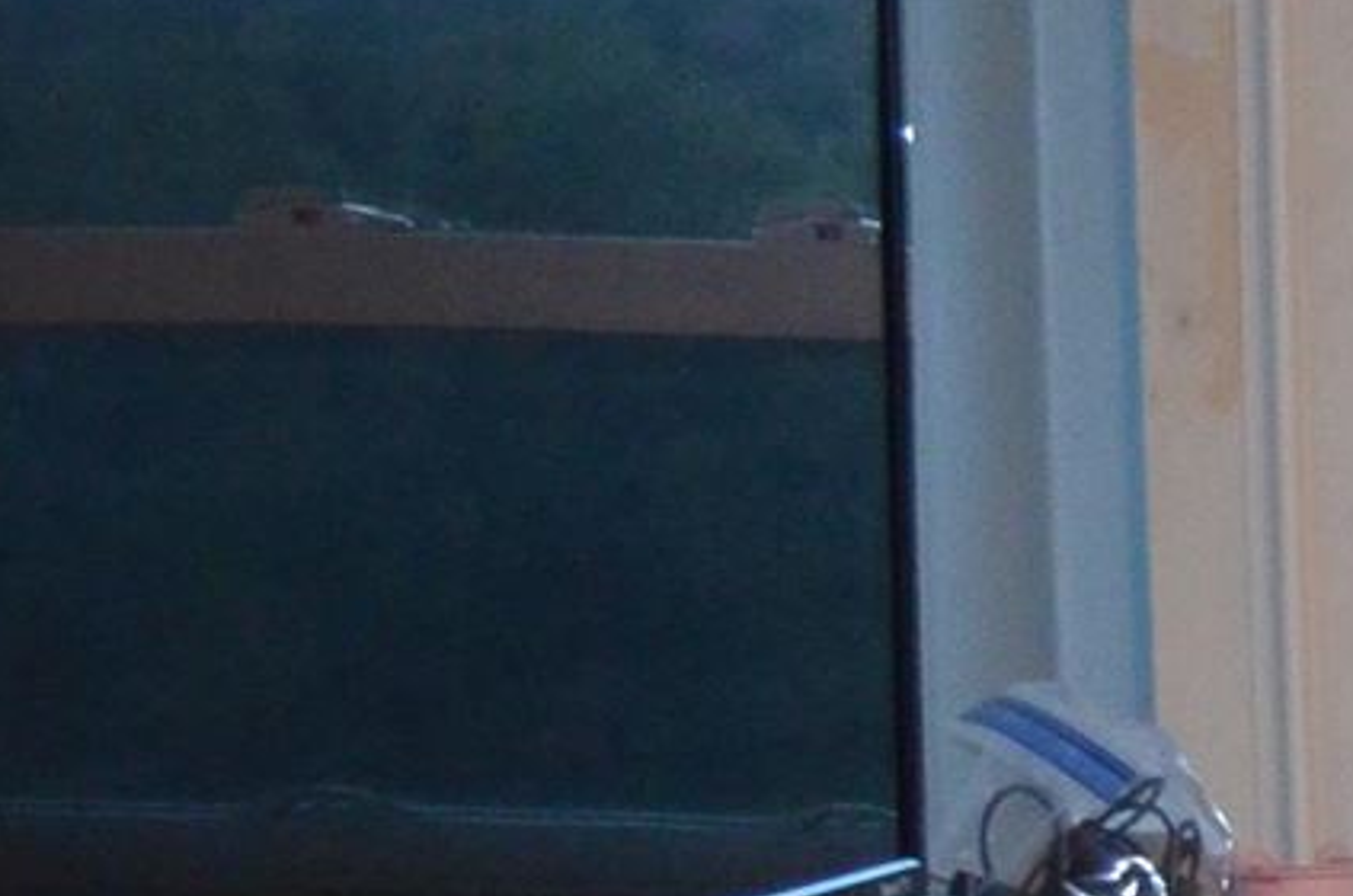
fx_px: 7350
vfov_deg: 6.9
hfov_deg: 8.1
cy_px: 1190
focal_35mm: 196
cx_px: 4743
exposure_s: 1/60
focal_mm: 18
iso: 1600
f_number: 3.5
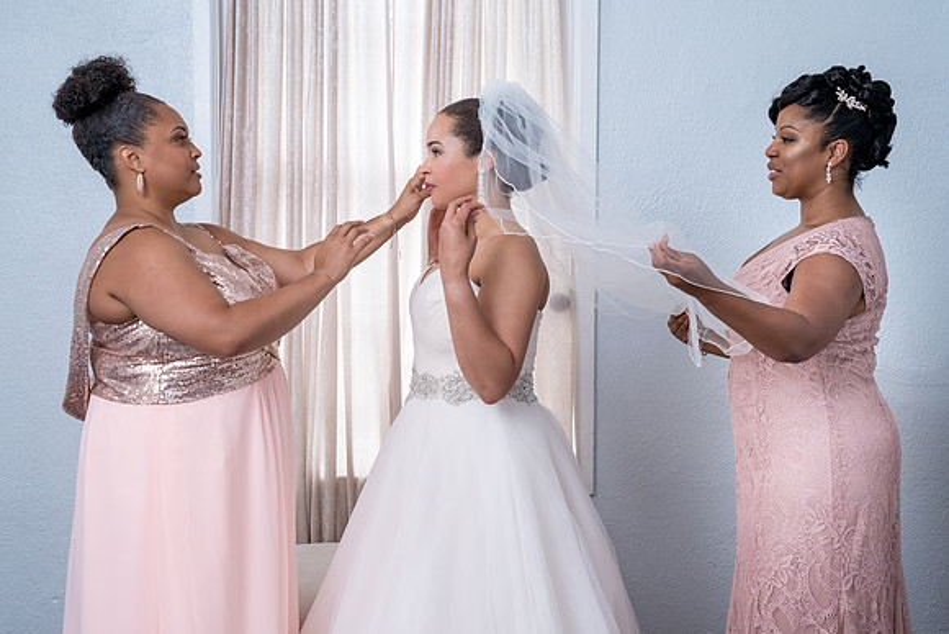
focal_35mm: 52
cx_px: 506
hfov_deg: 38.3
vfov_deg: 26.1
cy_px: 303
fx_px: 1365
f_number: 6.3
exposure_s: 1/160
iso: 1250
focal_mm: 48
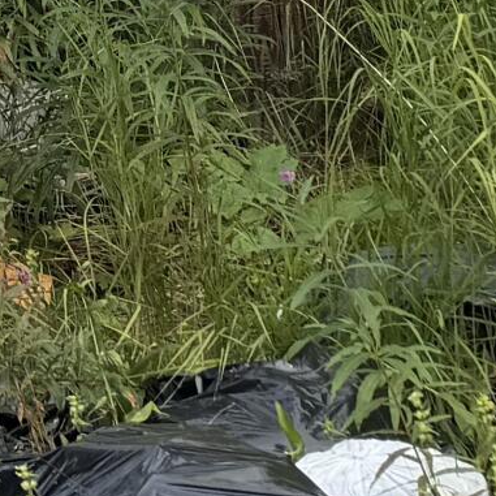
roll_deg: +3.7
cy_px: -812
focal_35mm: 167
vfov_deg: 9.1
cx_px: -698
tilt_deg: +11.2
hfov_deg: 9.3
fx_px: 2707
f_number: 1.78
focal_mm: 6.76
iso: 80
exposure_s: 1/1855
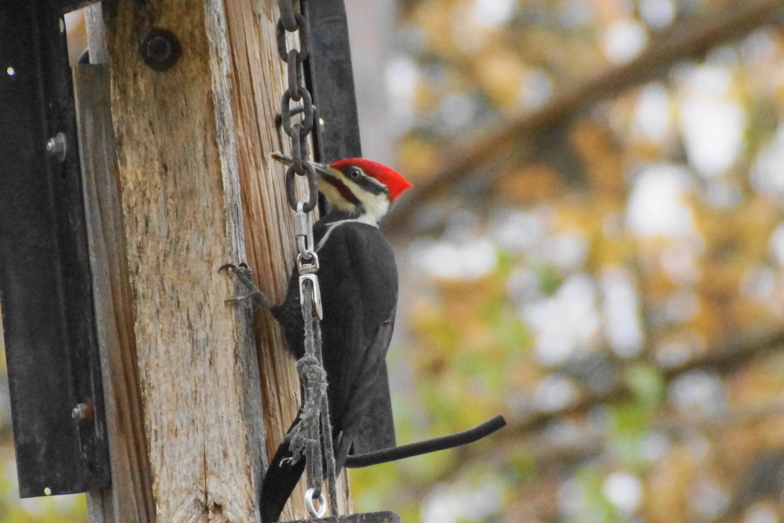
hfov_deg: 5.5
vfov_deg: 3.7
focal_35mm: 375
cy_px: 262
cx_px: 392
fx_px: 8169
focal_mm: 250
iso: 1600
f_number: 6.3
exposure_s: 1/400
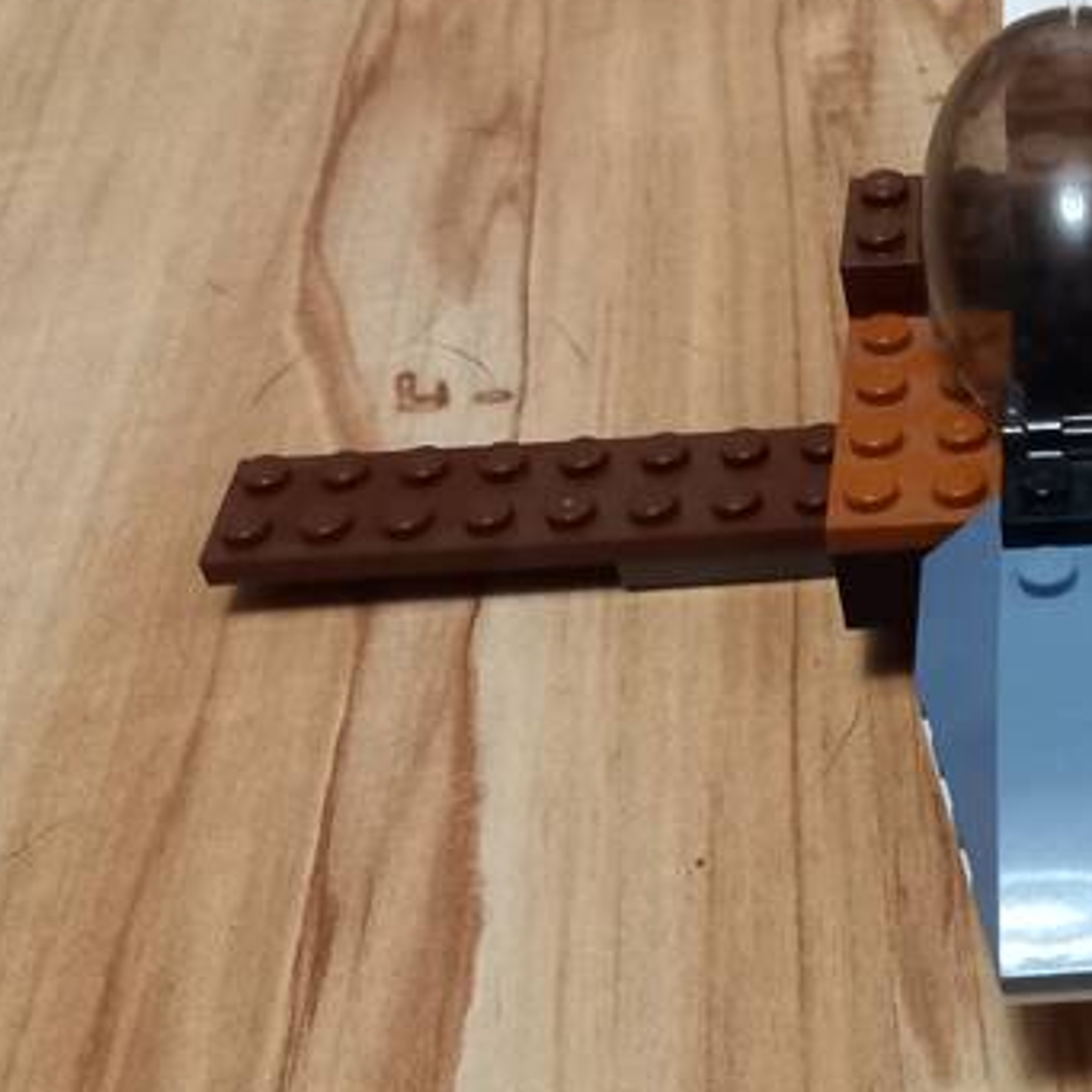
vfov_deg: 27.3
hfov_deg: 24.9
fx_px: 2248
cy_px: 520
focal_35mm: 63
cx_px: 1268
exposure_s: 1/20
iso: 640
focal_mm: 4
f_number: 1.8
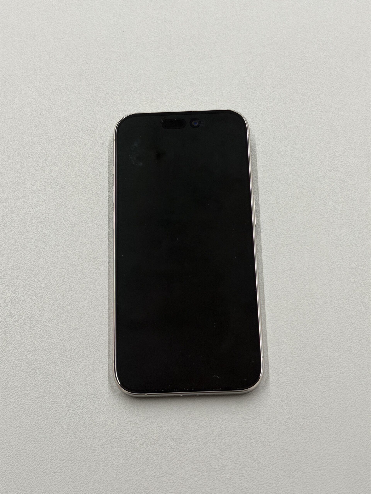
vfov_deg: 39.7
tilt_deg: -70.0
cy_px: 247
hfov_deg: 30.3
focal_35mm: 48
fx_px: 686
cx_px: 186
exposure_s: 1/60
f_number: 1.78
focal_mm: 6.76
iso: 100
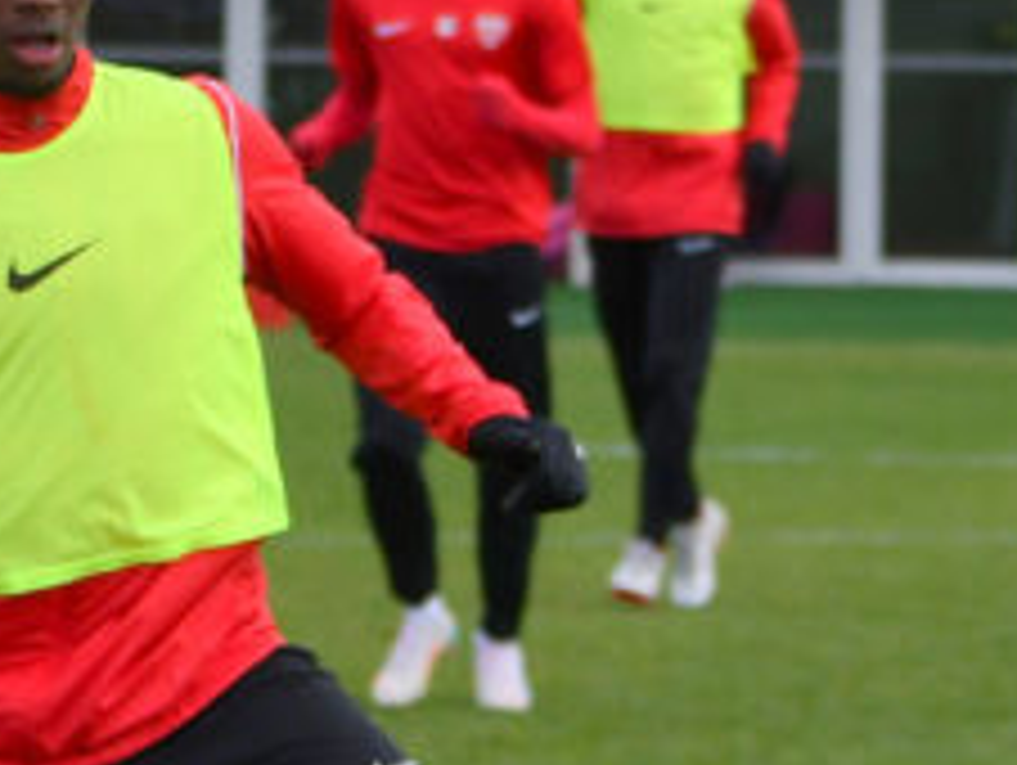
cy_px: 542
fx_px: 15735
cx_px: -216
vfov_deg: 2.8
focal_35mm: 535
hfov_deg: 3.7
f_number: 4.8
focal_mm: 82
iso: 450
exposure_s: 1/1000
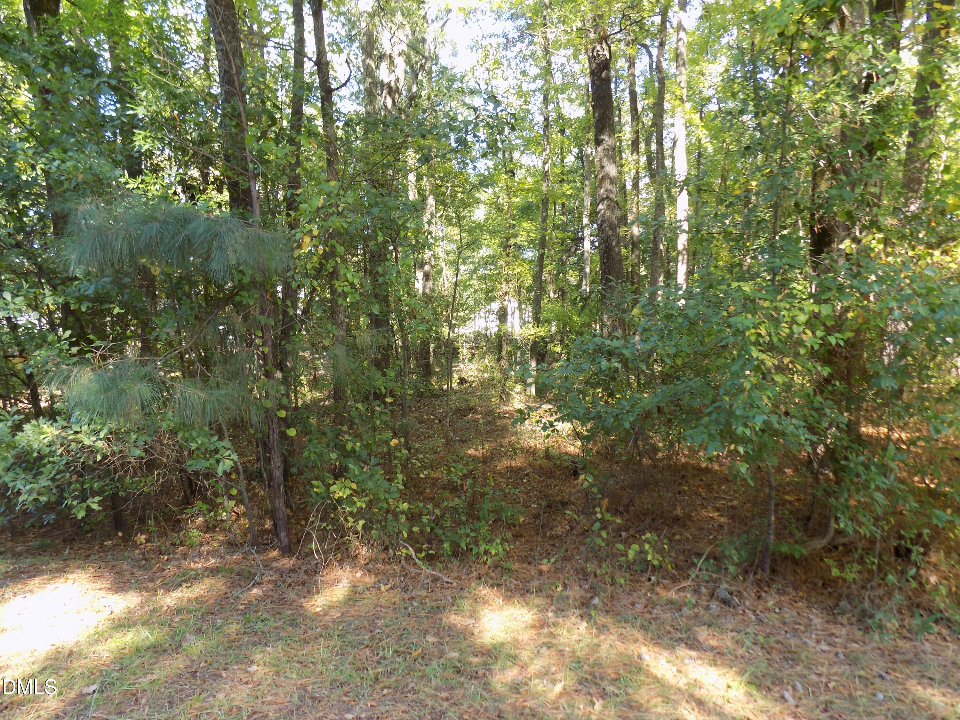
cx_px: 480
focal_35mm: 23
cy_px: 360
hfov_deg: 73.9
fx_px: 638
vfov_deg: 58.9
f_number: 3.1
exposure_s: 1/30
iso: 100
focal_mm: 4
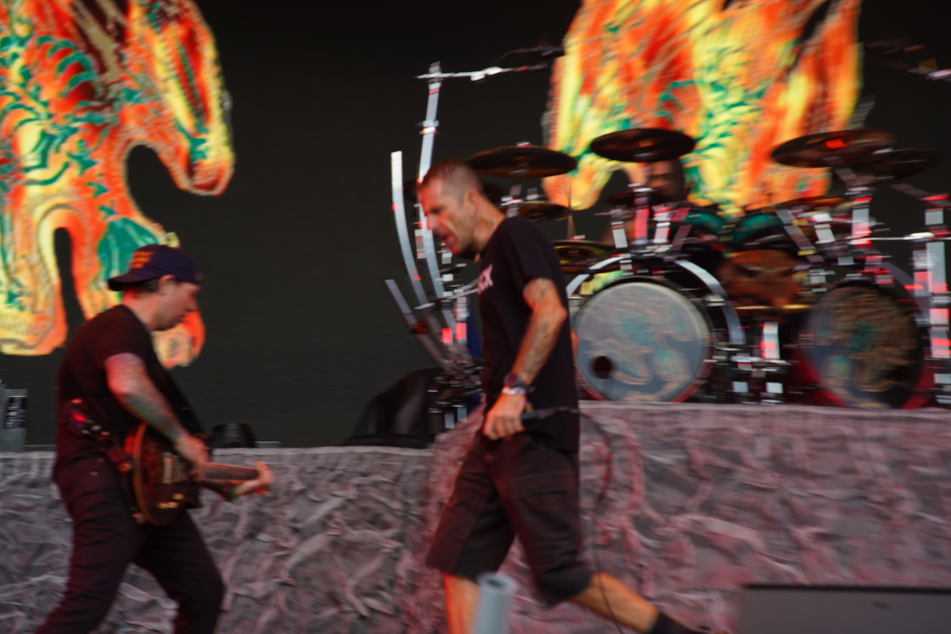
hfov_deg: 25.1
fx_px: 2140
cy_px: 317
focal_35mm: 81
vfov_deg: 16.9
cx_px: 476
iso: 100
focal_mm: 81
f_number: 5
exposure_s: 1/50
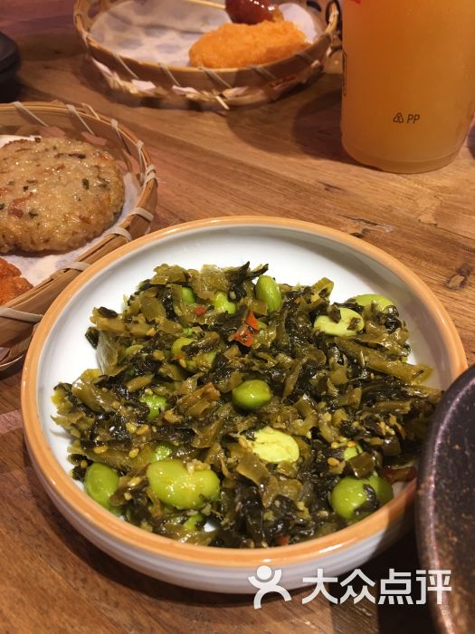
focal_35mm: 29
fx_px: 531
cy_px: 317
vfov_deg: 61.7
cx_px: 238
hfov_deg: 48.2
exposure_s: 1/17
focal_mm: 4.15
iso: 50
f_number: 2.2
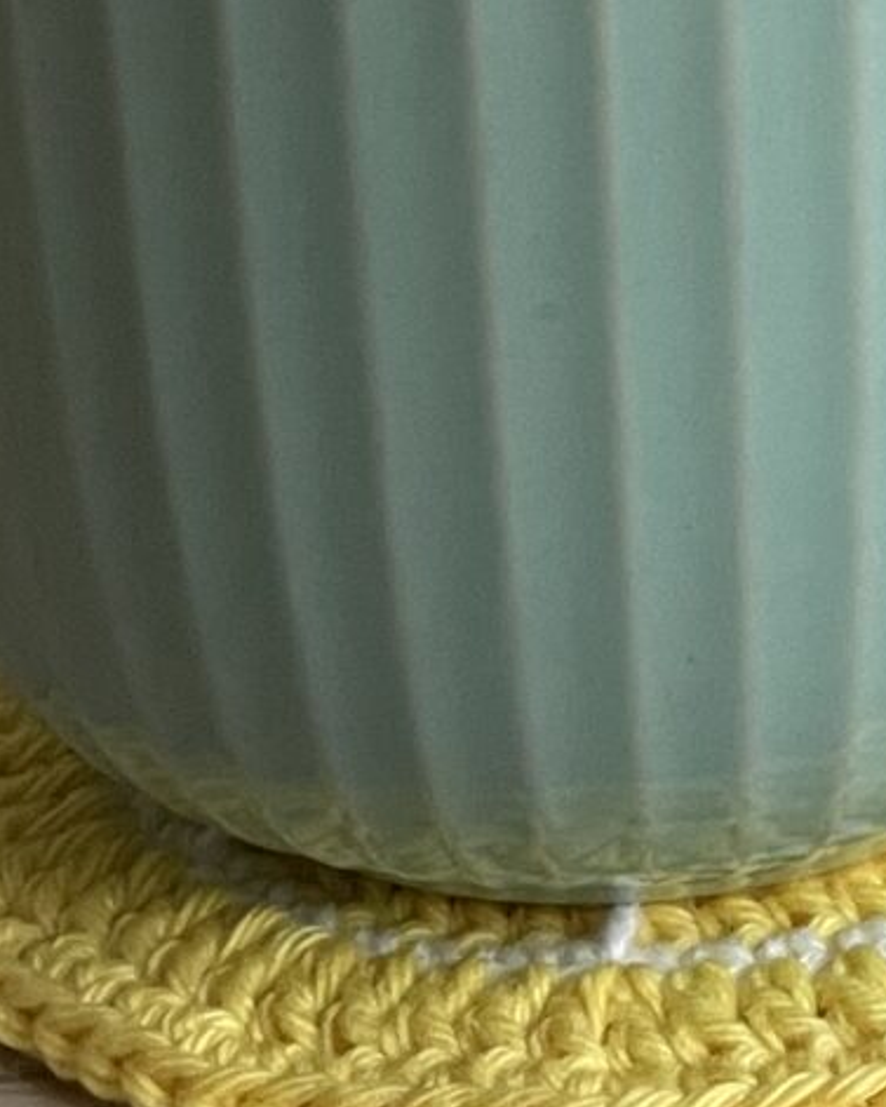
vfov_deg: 13.4
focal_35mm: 138
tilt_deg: -17.6
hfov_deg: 10.5
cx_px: 1598
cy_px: -395
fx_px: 4522
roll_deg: -1.2
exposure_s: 1/60
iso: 250
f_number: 1.6
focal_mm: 4.2
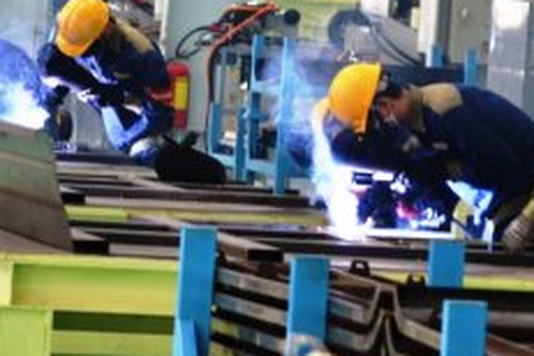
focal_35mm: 453
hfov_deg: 4.5
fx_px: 6725
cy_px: -77
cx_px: 387
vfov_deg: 3.0
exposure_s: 1/80
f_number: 4.5
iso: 400
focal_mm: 105
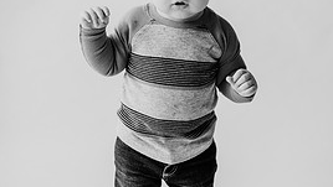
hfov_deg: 24.2
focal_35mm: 88
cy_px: 54
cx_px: 181
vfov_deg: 13.7
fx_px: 777
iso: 400
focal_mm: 50
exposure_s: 1/640
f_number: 2
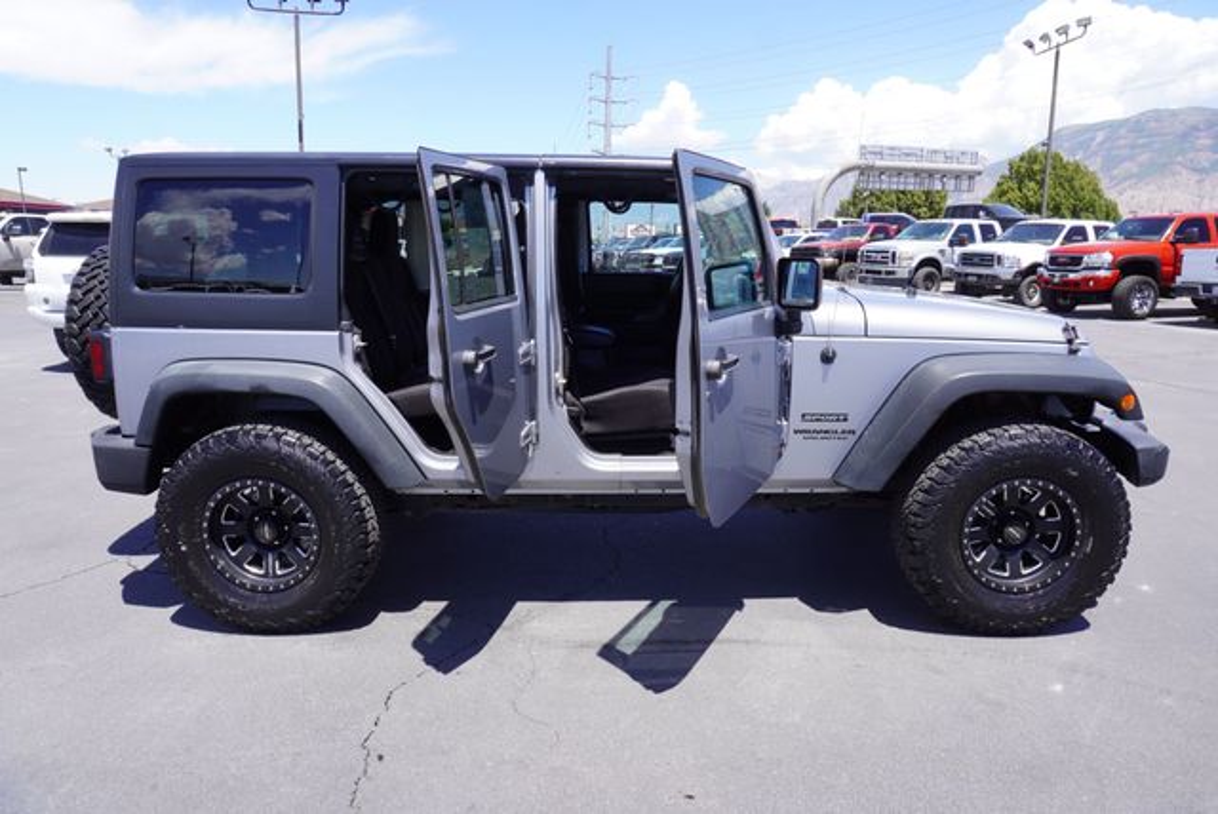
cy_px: 407
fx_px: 813
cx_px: 609
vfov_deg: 53.2
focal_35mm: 24
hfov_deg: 73.7
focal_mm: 16
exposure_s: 1/125
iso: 100
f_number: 8
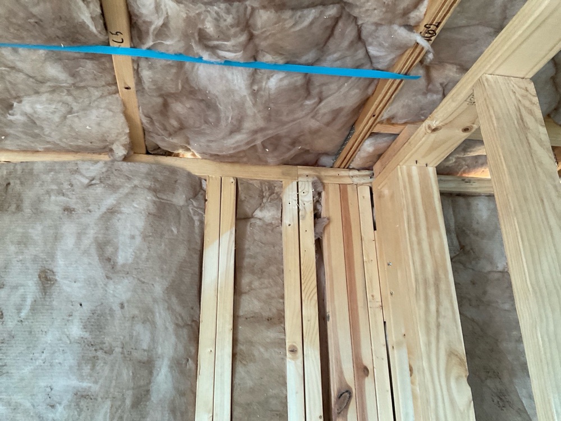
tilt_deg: +21.4
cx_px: 280
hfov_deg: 61.7
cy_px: 210
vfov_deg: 48.2
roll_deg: +1.3
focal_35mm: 29
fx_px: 470
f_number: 1.8
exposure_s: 1/60
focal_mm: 3
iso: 200
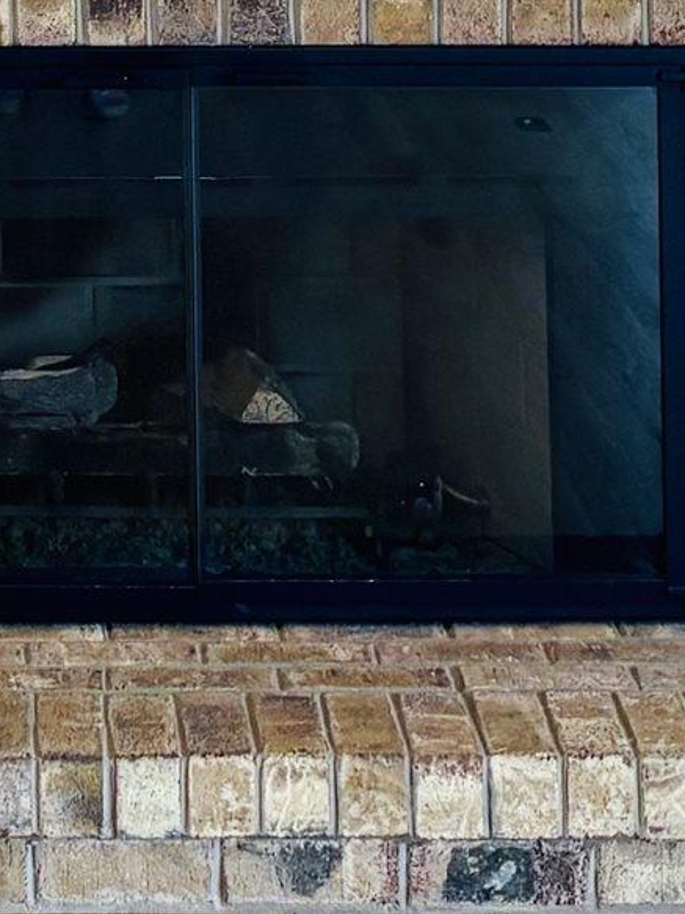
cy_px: -580
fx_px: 3616
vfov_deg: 13.3
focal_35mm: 137
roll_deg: +1.4
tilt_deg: +0.6
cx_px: -97
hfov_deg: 10.7
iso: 80
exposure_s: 1/120
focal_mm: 5.96
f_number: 1.6
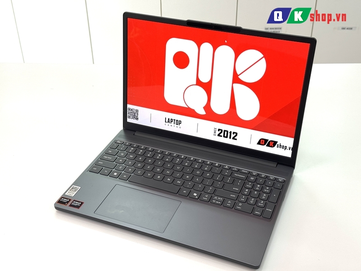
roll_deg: +2.3
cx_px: 180
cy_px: 136
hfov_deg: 39.7
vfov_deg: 30.3
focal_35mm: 48
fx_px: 501
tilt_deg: -34.0
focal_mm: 6.76
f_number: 1.78
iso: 50
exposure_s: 1/177
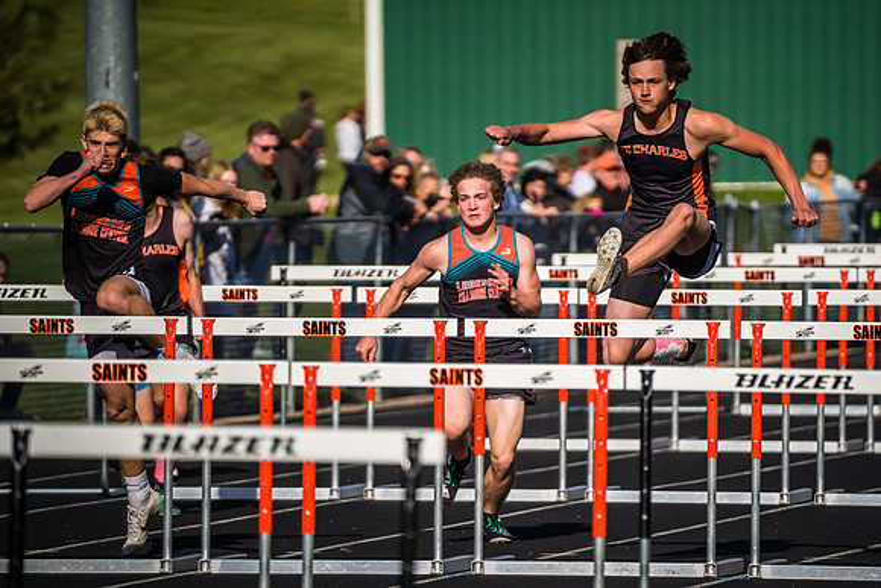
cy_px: 359
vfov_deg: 2.8
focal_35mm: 493
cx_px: 533
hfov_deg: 4.2
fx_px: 12070
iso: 1000
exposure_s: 1/6400
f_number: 5.6
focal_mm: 400
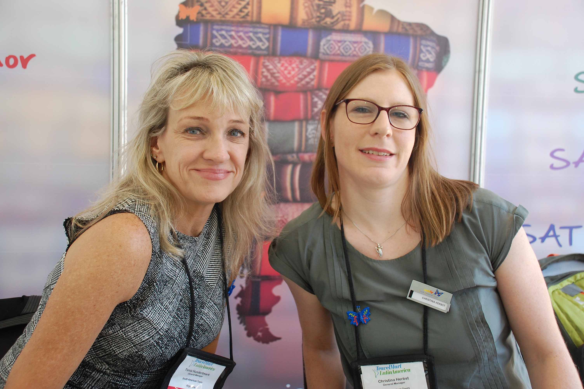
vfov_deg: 28.0
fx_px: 778
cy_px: 194
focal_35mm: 48
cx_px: 292
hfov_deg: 41.1
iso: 400
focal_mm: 32
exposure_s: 1/60
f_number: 4.2
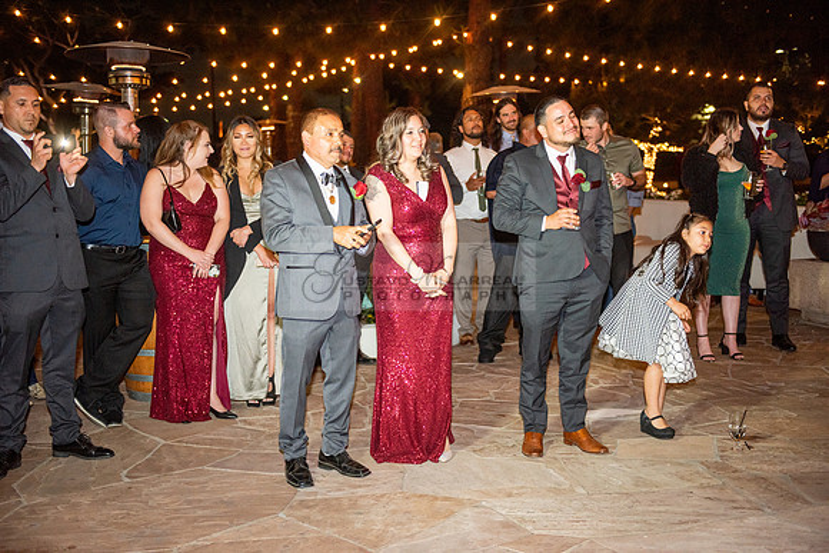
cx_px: 414
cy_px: 276
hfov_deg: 41.1
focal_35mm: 48
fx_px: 1106
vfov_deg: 28.1
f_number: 2.8
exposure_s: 1/125
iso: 1250
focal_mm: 48
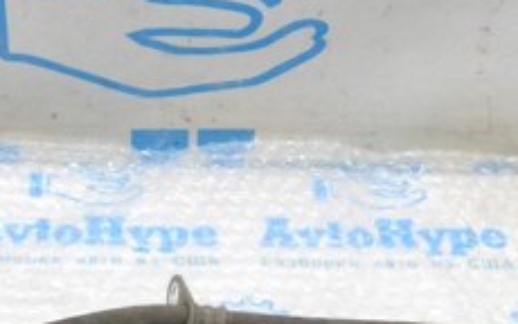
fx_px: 1441
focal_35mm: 102
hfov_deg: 20.3
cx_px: 176
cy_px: 248
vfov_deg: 12.8
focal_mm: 24
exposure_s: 1/100
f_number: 11
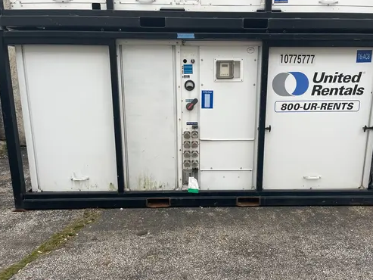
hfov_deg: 61.5
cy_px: 151
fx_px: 313
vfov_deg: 48.2
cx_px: 204
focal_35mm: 29
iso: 50
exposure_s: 1/388
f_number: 1.6
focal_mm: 5.1
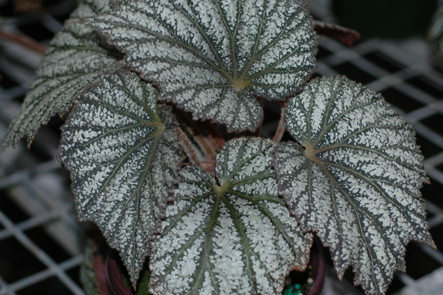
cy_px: 148
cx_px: 222
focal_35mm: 90
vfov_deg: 15.2
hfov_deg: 22.6
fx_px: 1107
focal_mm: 60
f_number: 3.3
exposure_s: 1/60
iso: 200
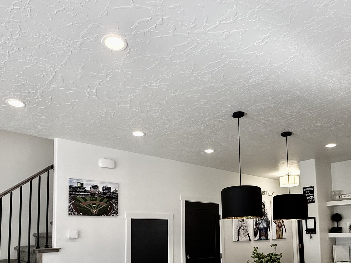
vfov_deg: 46.1
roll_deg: +0.4
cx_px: 183
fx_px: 294
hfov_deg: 61.6
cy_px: 204
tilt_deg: +6.0
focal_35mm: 29
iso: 125
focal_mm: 2.22
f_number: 2.2
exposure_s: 1/120
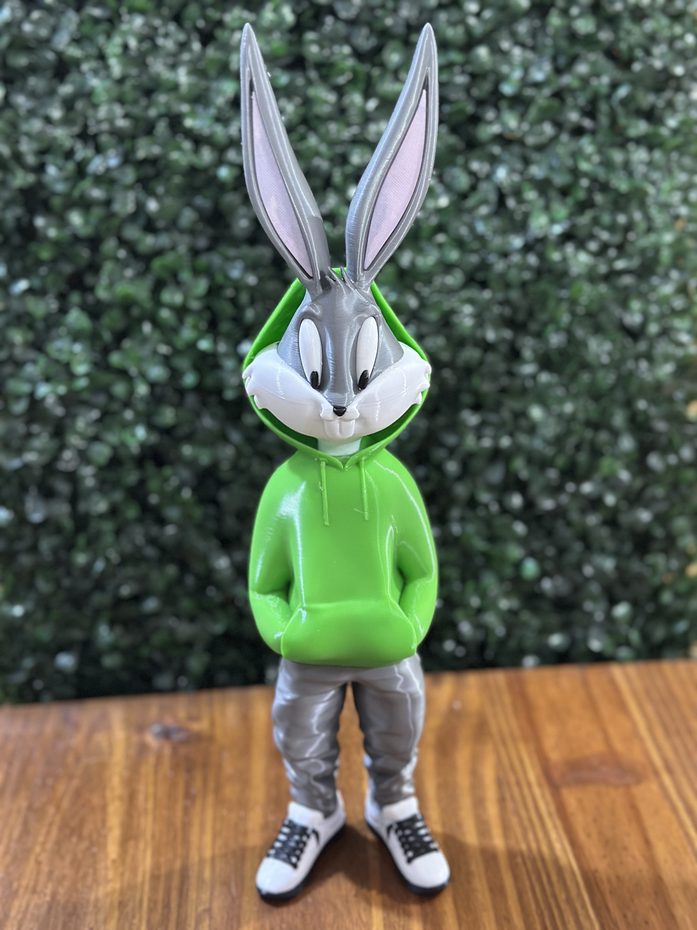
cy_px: 465
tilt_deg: -22.6
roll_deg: +2.3
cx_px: 348
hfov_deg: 30.3
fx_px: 1289
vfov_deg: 39.7
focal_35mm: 48
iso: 640
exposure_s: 1/33
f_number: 1.78
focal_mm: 6.86
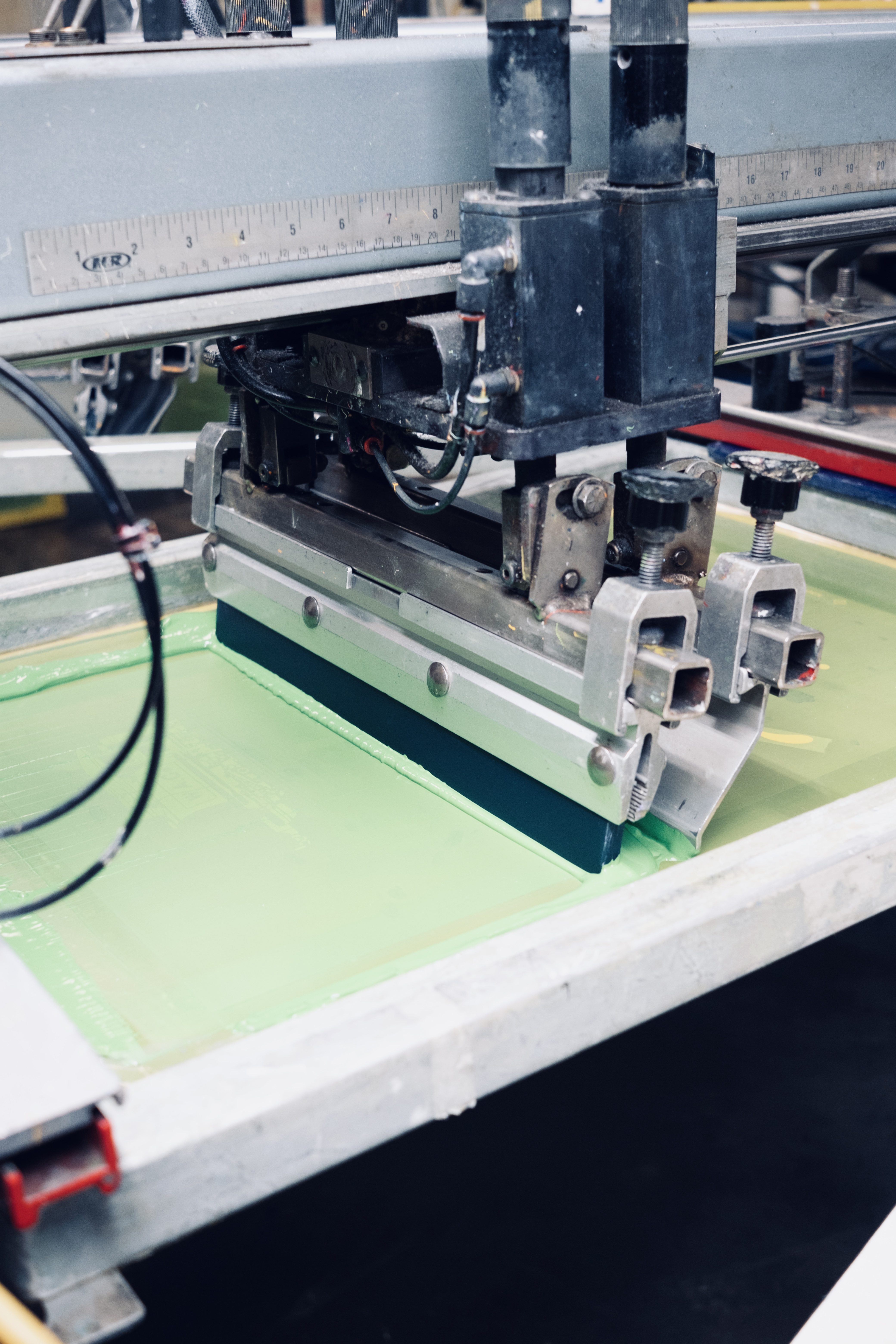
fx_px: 1531
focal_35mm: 41
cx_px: 448
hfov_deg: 32.6
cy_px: 672
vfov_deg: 47.4
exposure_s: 1/35
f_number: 4
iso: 800
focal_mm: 27
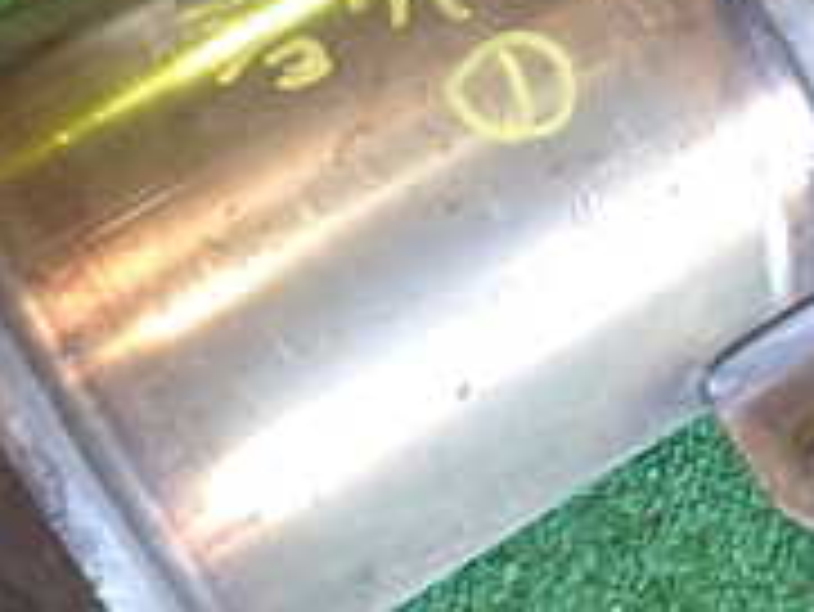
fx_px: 1953
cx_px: 625
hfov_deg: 23.3
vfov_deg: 17.6
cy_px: 117
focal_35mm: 83
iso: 200
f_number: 2
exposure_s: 1/30
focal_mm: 4.5
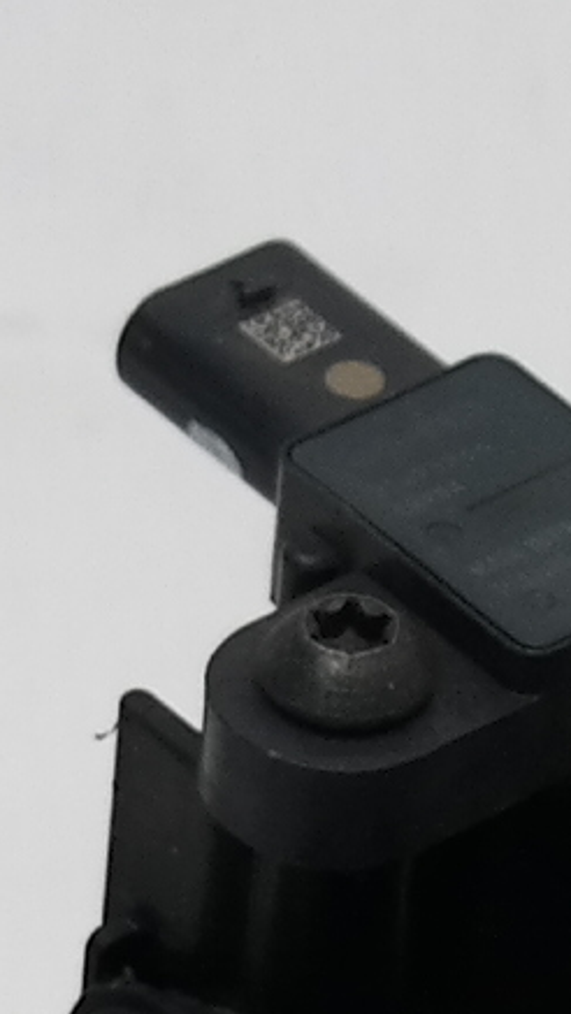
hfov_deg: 3.2
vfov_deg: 5.6
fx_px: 10276
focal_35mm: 382
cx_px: 662
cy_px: 1866
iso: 200
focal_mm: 27
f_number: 4
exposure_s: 1/100
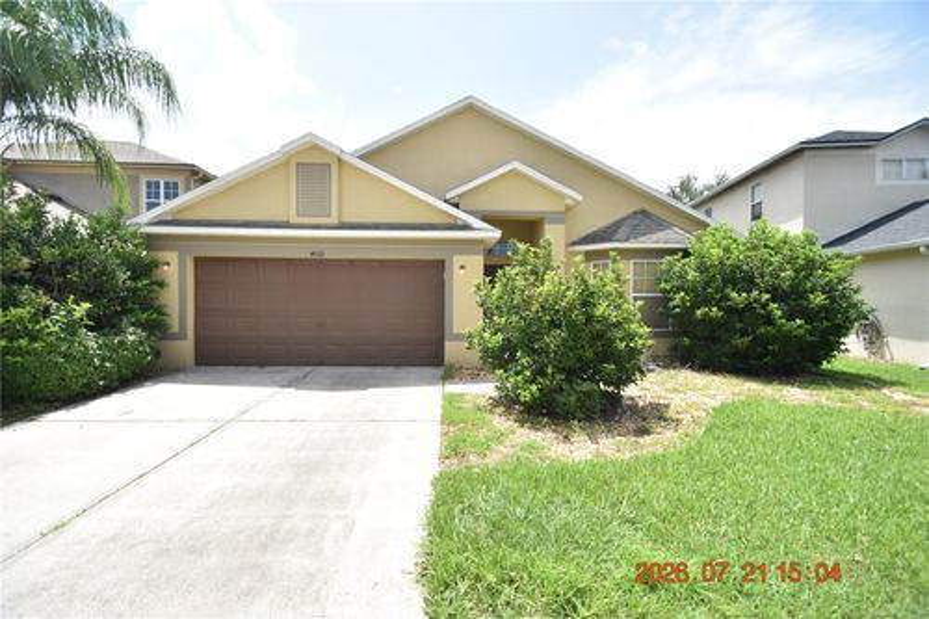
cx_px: 464
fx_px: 387
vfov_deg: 77.3
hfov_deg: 100.4
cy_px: 310
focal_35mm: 15
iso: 800
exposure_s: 1/4000
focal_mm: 10
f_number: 3.5
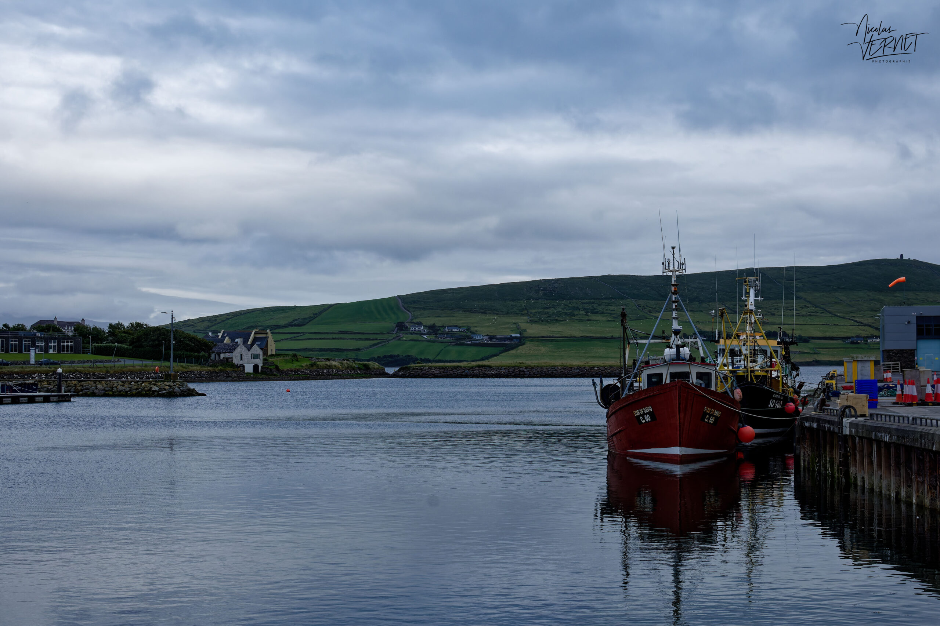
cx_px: 470
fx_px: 1371
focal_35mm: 52
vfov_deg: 25.7
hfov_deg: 37.9
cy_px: 313
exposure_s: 1/500
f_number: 8
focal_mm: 35
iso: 720
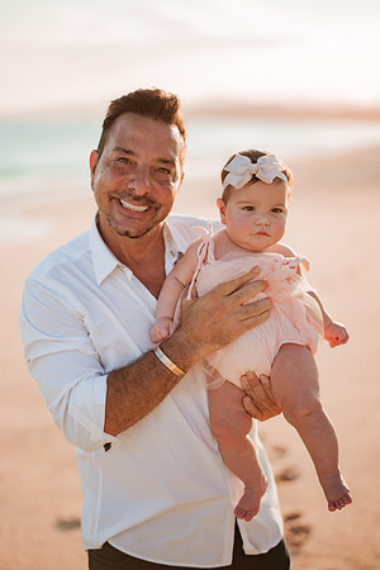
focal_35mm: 58
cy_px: 285
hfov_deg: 23.4
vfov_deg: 34.5
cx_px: 190
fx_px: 918
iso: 100
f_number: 1.4
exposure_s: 1/4000
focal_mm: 58
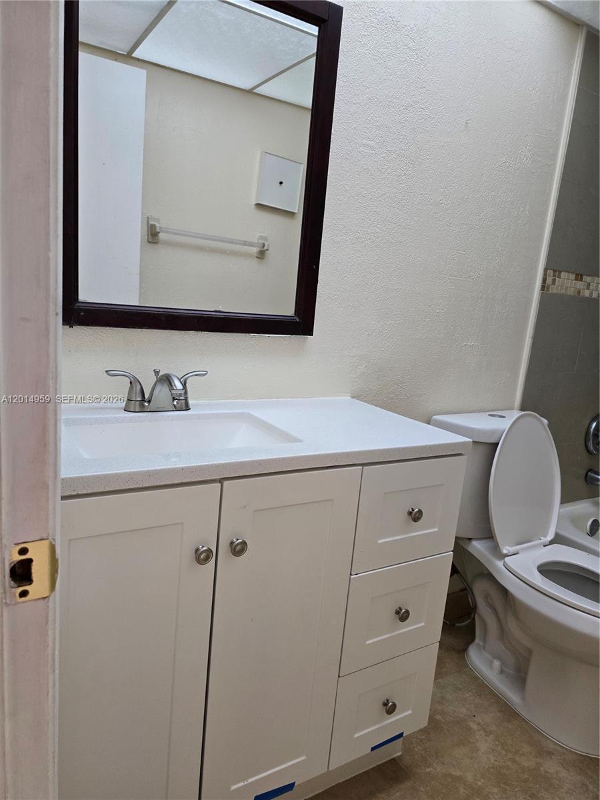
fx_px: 532
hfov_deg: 58.9
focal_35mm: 23
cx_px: 300
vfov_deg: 73.9
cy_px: 400
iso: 250
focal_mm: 6.3
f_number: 1.7
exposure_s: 1/120
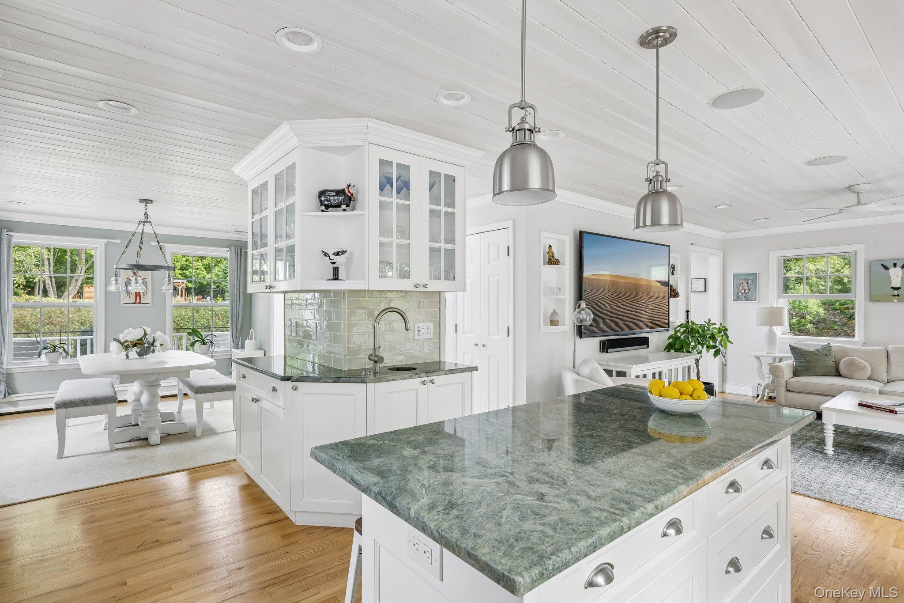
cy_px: 302
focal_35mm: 18
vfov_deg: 67.4
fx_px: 452
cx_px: 452
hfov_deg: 90.0
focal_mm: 18
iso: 250
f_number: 9
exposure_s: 1/6
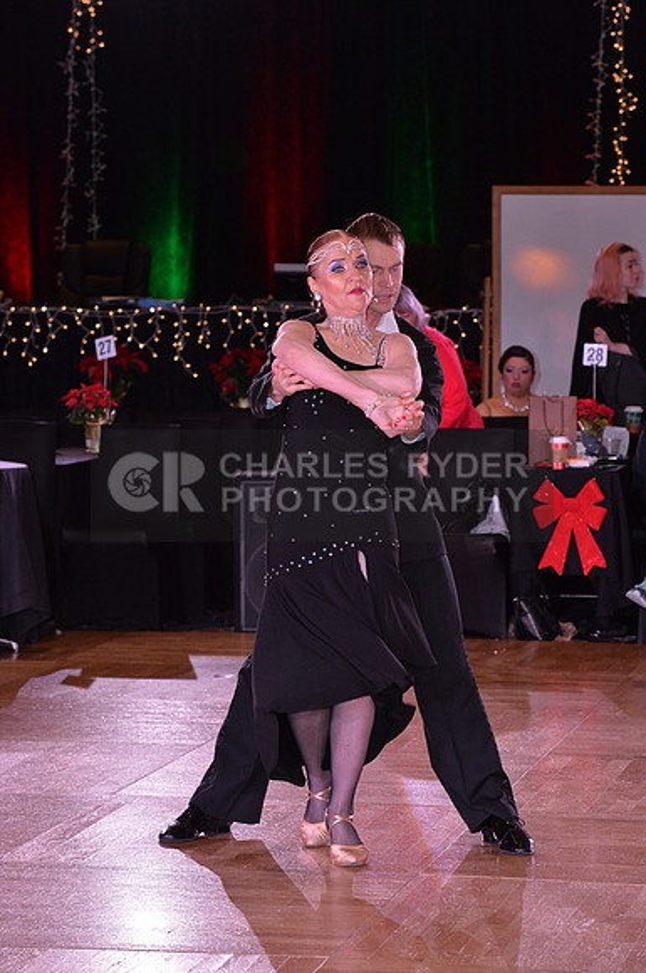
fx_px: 3644
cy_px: 486
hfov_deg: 10.1
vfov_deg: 15.2
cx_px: 323
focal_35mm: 135
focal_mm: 135
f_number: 7.1
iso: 2000
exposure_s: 1/250
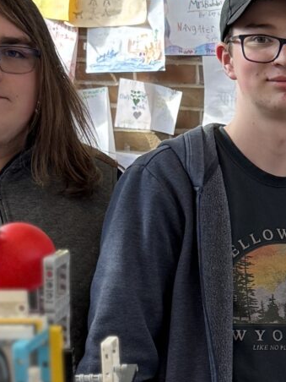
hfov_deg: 10.5
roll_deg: -1.2
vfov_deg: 14.3
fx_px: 1498
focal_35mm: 136
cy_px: 370
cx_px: 447
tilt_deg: -10.3
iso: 160
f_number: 1.78
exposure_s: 1/120
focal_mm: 6.76
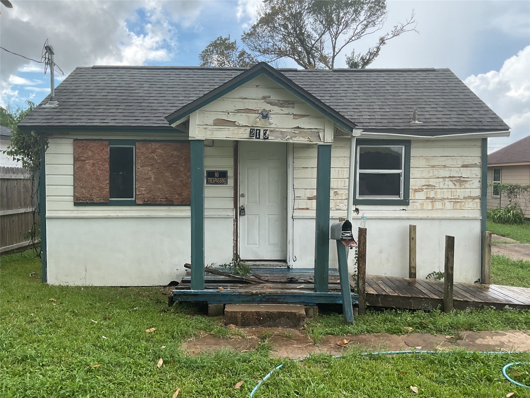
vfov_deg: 48.2
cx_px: 265
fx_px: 444
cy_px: 199
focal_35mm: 29
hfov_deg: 61.7
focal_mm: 3
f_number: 1.8
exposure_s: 1/439
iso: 16
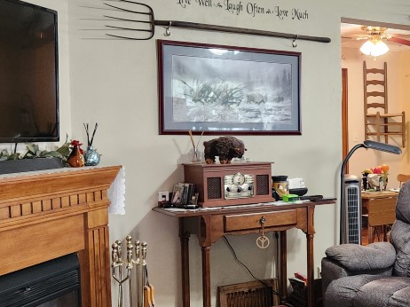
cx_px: 360
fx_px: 604
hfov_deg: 35.5
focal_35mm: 51
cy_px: 171
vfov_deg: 28.5
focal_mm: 5.4
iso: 800
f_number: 1.8
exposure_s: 1/120
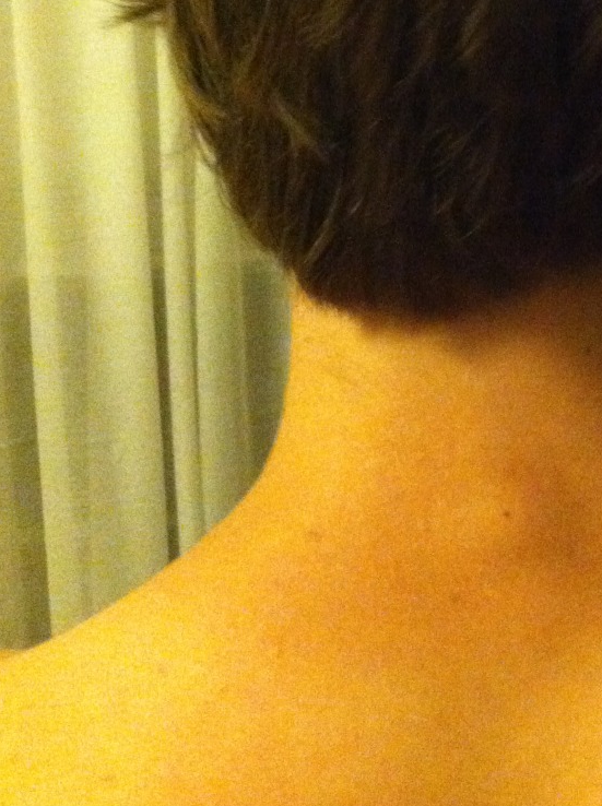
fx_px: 1512
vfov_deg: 28.7
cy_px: 84
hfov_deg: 22.0
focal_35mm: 65
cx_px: 540
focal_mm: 3.85
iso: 1000
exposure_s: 1/15
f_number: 2.8
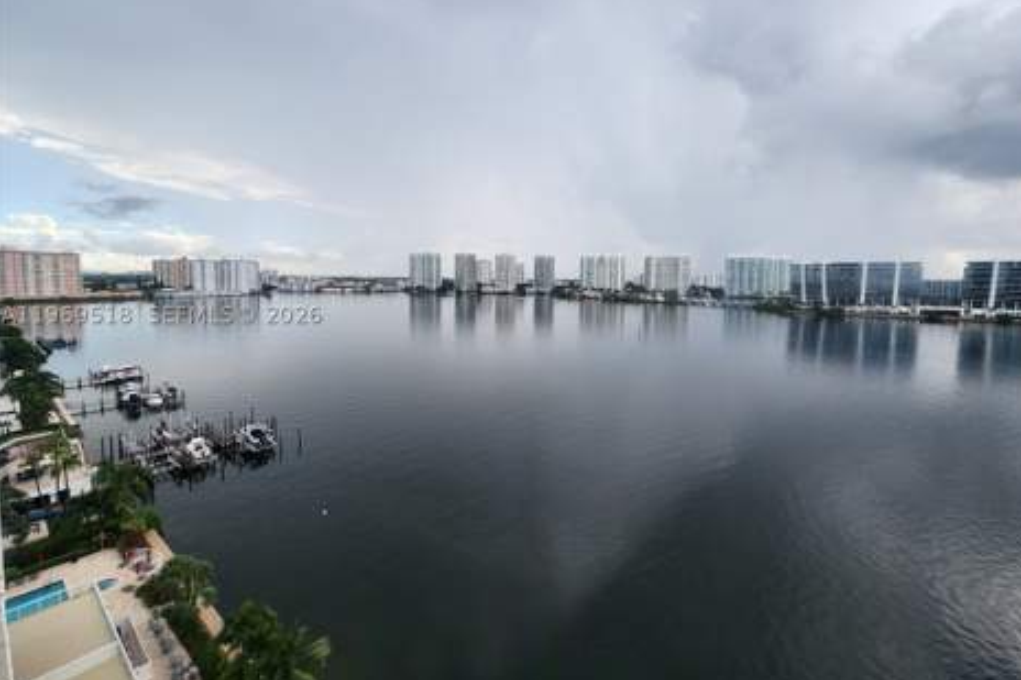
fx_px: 397
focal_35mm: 14
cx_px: 524
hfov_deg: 104.2
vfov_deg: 81.0
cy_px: 315
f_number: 2.2
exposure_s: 1/719
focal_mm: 2.2
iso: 50
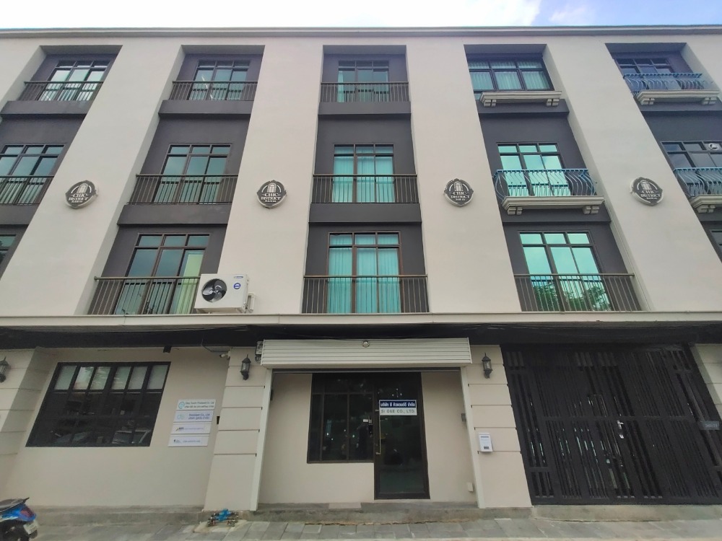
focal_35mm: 16
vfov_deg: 78.1
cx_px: 361
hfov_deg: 94.5
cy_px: 270
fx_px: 334
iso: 50
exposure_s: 1/1336
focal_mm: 1.64
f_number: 2.2
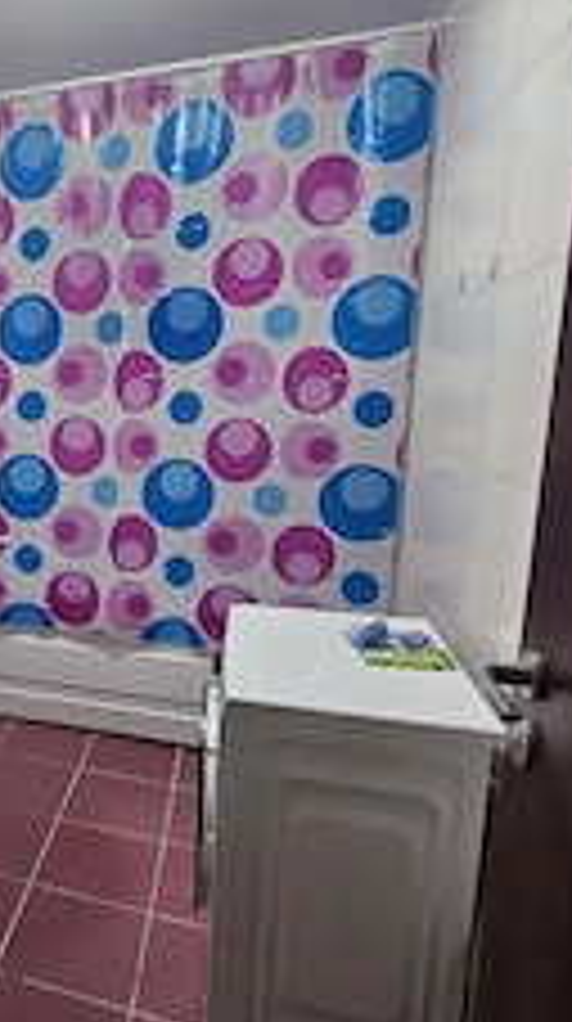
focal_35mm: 25
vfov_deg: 74.1
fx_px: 677
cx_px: -54
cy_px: 491
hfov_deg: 38.2
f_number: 2.2
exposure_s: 1/50.3
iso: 160
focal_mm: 2.2
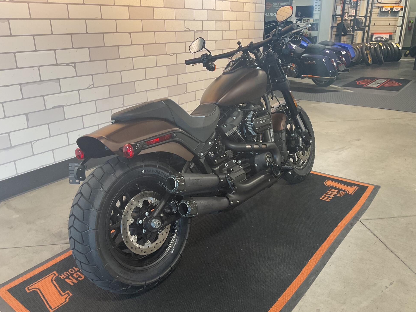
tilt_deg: -20.3
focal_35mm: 30
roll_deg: +1.0
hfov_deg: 60.0
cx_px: 207
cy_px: 159
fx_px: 361
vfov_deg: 46.8
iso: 80
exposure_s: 1/50
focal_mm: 3
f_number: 1.8
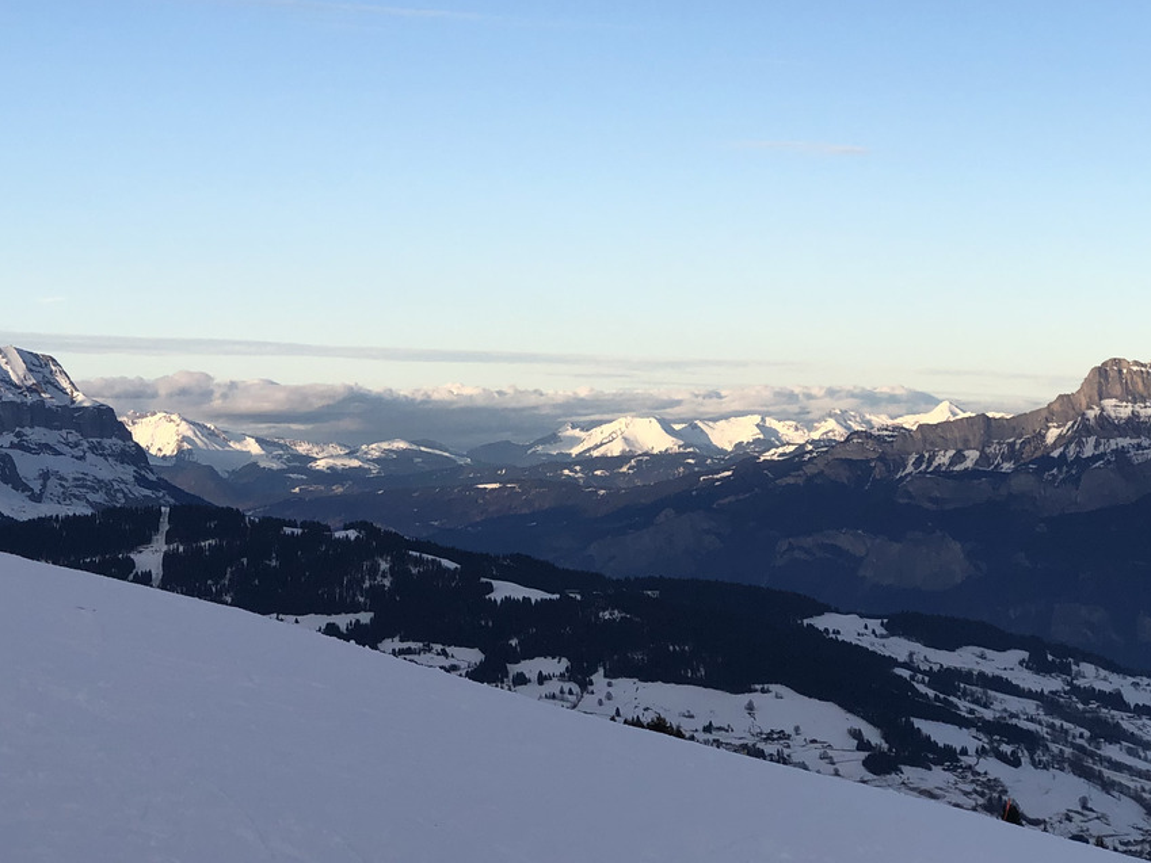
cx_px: 304
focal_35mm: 98
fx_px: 3259
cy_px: 224
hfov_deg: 19.9
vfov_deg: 15.0
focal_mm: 6
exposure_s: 1/736
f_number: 2.4
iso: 16
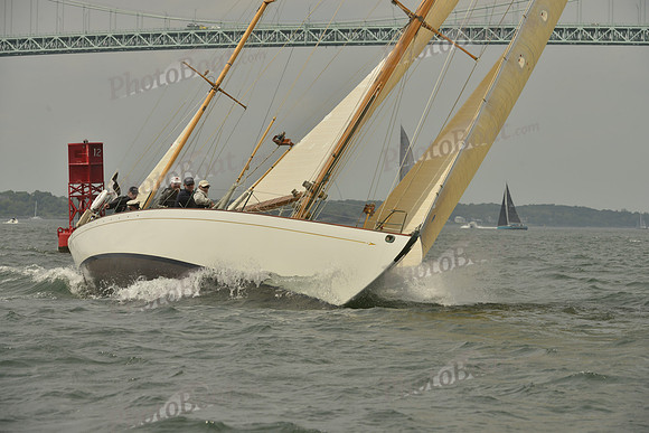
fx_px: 3606
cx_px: 324
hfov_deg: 10.3
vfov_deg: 6.9
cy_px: 216
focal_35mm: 200
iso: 280
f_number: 10
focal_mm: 200
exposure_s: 1/1250
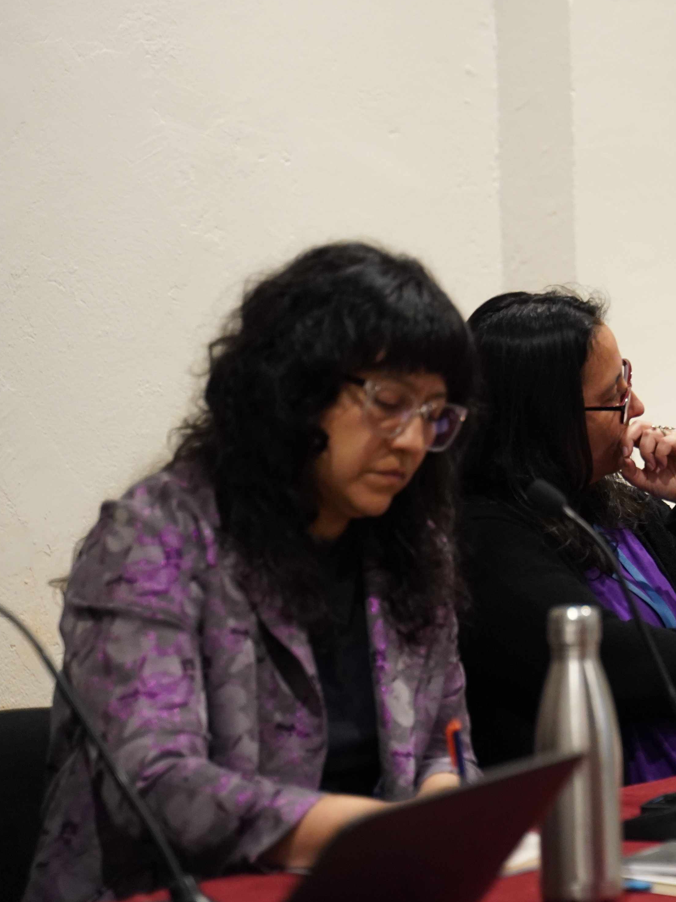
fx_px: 3151
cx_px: 847
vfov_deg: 16.3
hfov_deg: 11.9
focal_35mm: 121
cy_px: 445
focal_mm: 62
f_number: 2.8
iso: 3200
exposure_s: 1/100
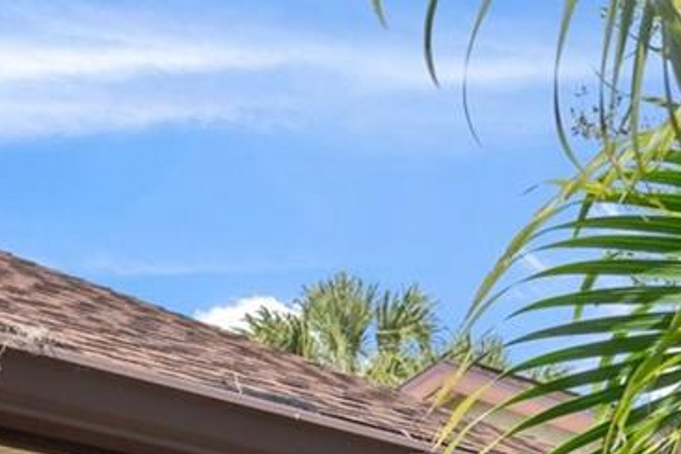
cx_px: 259
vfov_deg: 10.7
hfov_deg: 17.3
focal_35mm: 118
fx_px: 2232
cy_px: 902
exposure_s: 1/50
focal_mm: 27
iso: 320
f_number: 8
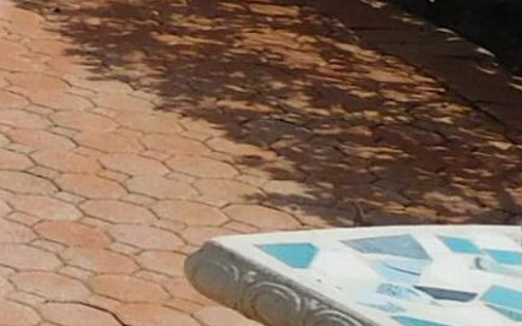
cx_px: -1104
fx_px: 2546
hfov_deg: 9.1
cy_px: 33
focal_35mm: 179
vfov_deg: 7.3
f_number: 6.8
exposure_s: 1/1000
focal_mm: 4.5
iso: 125
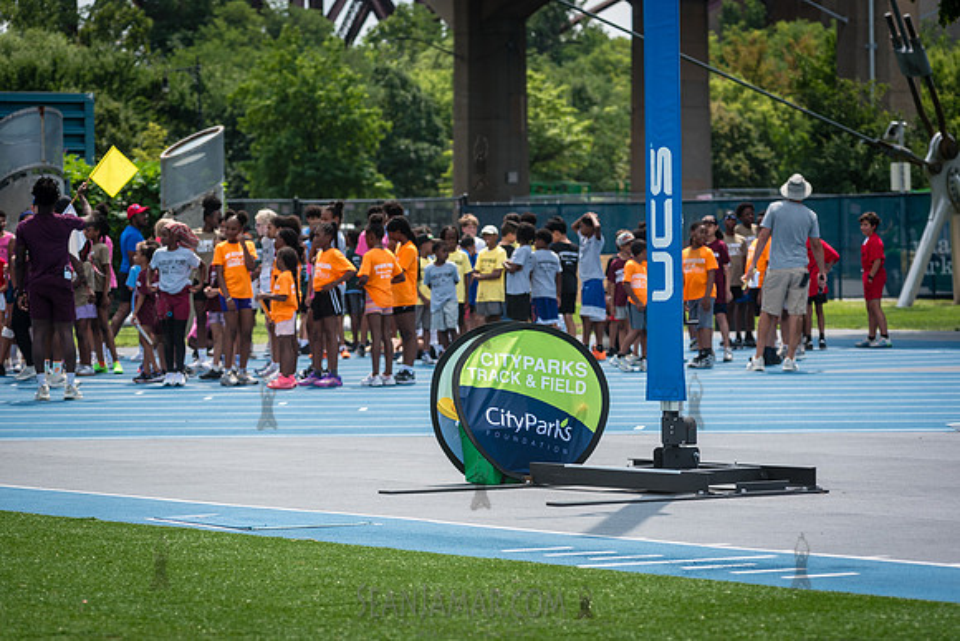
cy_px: 320
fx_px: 3936
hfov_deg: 13.9
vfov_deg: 9.3
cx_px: 480
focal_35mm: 148
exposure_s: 1/1000
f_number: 5
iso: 160
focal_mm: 145
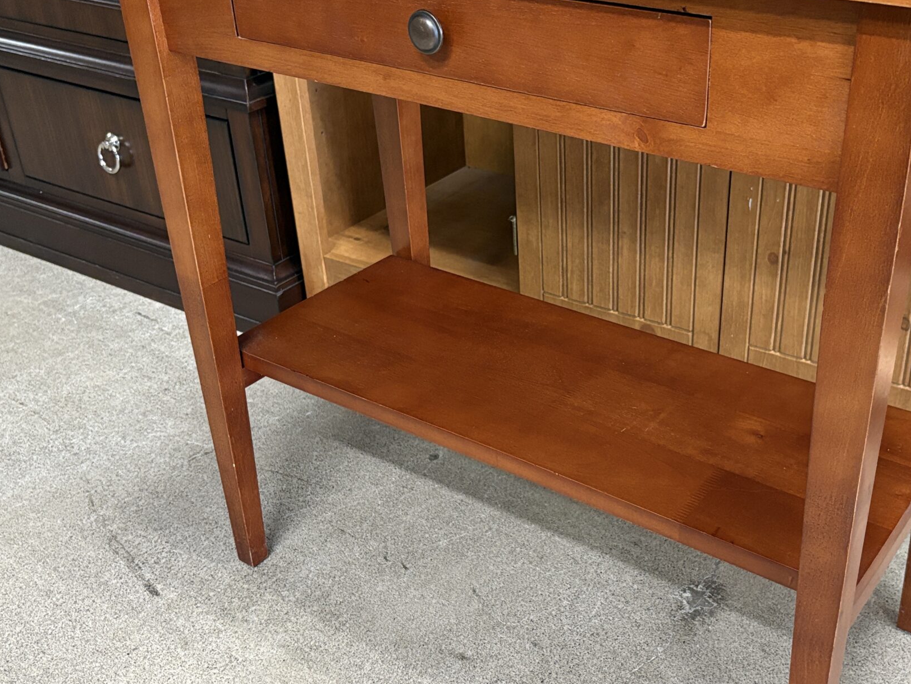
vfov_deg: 35.1
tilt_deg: -29.7
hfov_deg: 45.4
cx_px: 564
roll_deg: +1.1
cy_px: 336
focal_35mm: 41
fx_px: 1079
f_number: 1.6
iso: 400
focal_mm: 5.96
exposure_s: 1/60
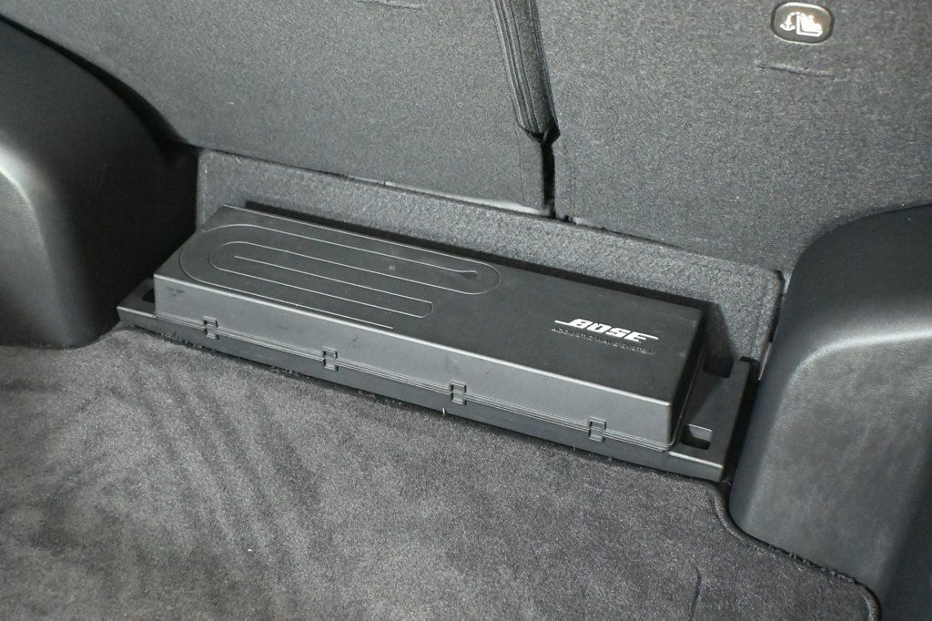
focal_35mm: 39
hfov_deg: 49.6
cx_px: 466
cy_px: 310
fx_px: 1009
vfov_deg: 34.2
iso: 12800
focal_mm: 26
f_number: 4.5
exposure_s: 1/15
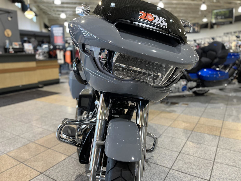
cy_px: 90
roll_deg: +1.1
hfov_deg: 67.3
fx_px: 181
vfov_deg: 53.1
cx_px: 120
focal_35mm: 26
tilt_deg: -11.1
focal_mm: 5.1
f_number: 1.6
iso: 100
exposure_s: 1/60
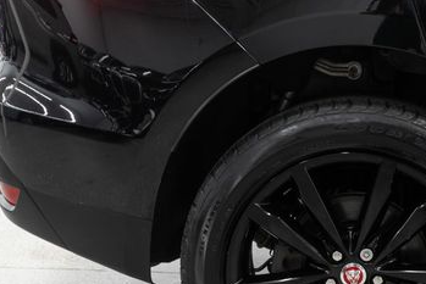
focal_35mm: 77
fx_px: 911
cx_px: 337
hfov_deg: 25.9
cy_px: 238
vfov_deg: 17.5
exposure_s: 1/40
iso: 320
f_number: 3.2
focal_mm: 28
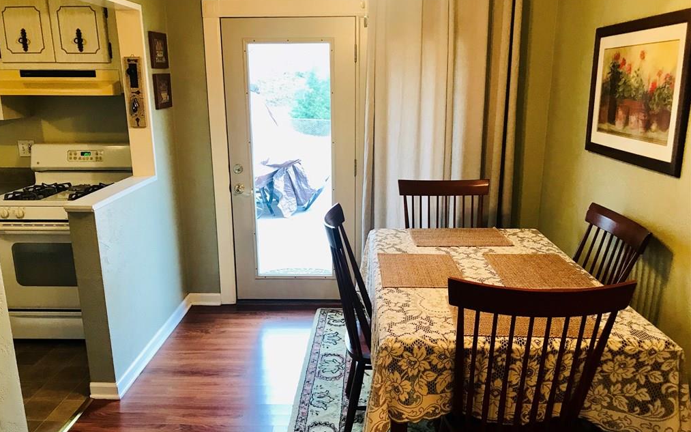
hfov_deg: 62.9
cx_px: 342
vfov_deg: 41.8
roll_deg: +0.3
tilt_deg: -15.1
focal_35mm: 30
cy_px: 241
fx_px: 565
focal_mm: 3.99
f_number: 1.8
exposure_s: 1/20
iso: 40
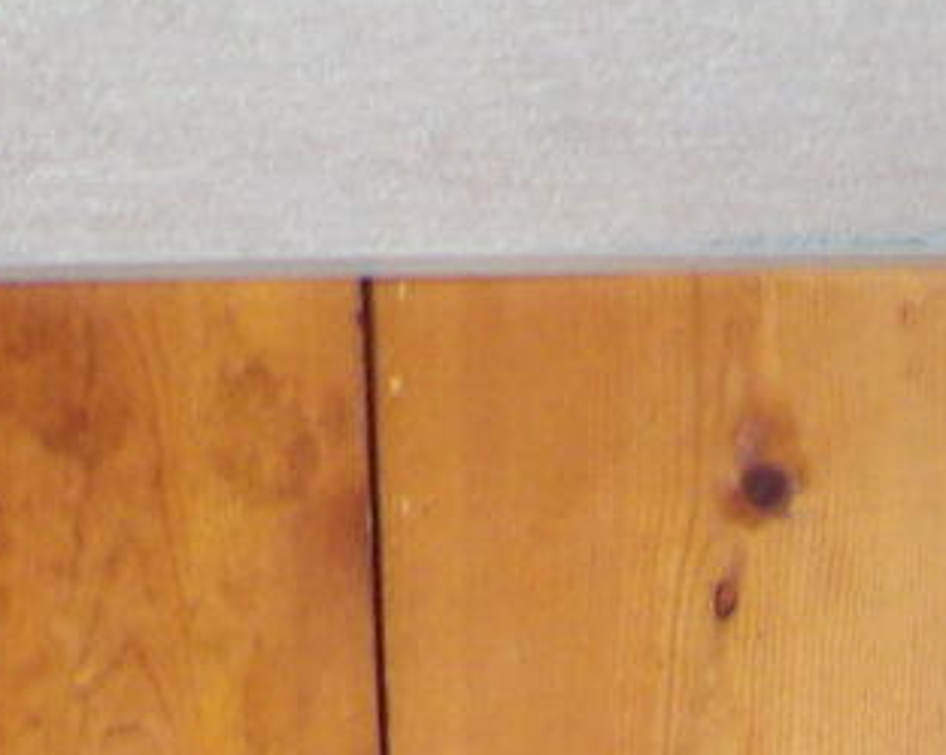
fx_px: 4308
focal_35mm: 154
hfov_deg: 11.7
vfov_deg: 8.5
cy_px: 2216
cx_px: 1656
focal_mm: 4.3
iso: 219
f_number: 3.2
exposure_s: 1/17
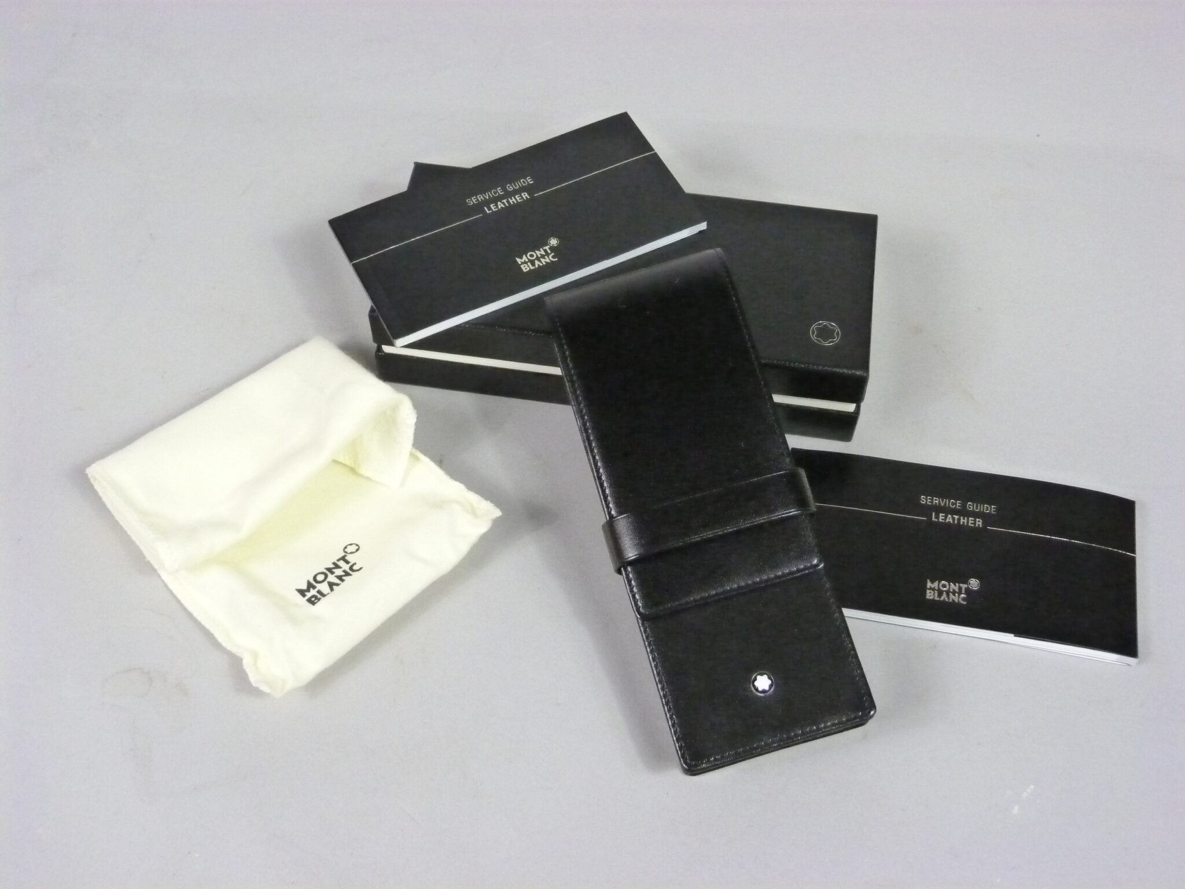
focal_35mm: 44
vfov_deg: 32.9
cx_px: 592
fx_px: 1506
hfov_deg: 42.9
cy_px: 444
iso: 1250
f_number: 3.2
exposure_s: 1/100
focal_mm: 7.9
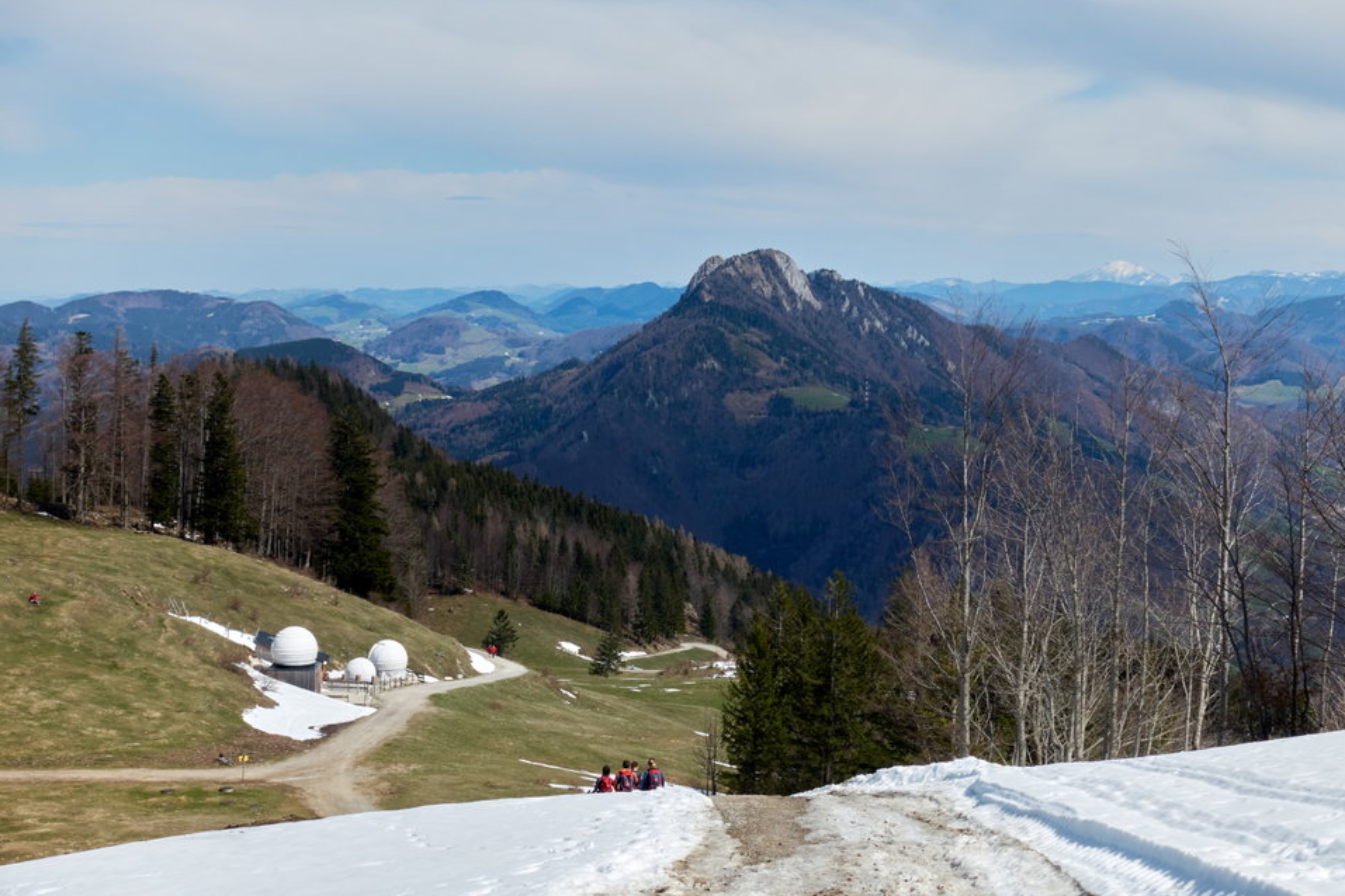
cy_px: 471
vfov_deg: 22.3
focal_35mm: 61
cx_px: 713
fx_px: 2279
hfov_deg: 32.9
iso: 125
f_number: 5.6
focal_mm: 21.01
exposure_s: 1/640
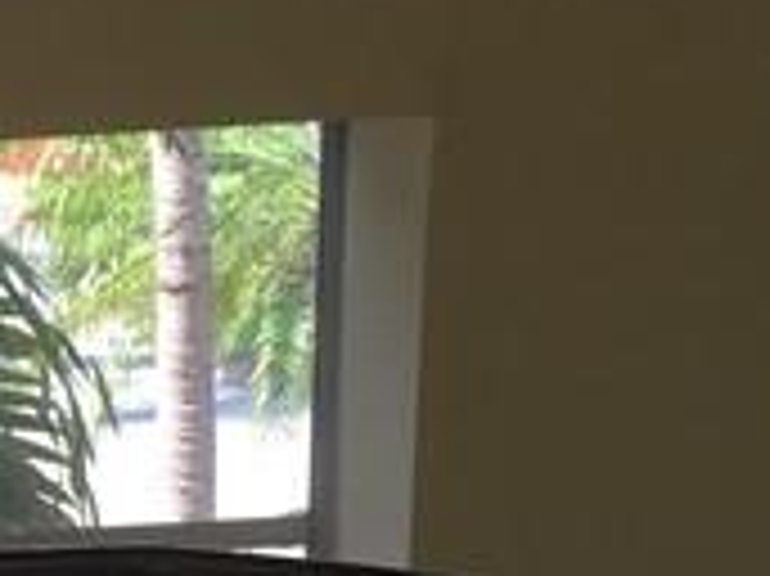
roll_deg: +1.8
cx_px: -973
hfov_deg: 10.1
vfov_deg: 8.5
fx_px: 3868
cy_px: 585
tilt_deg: -15.9
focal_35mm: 174
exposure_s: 1/120
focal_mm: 4.15
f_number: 2.2
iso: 40
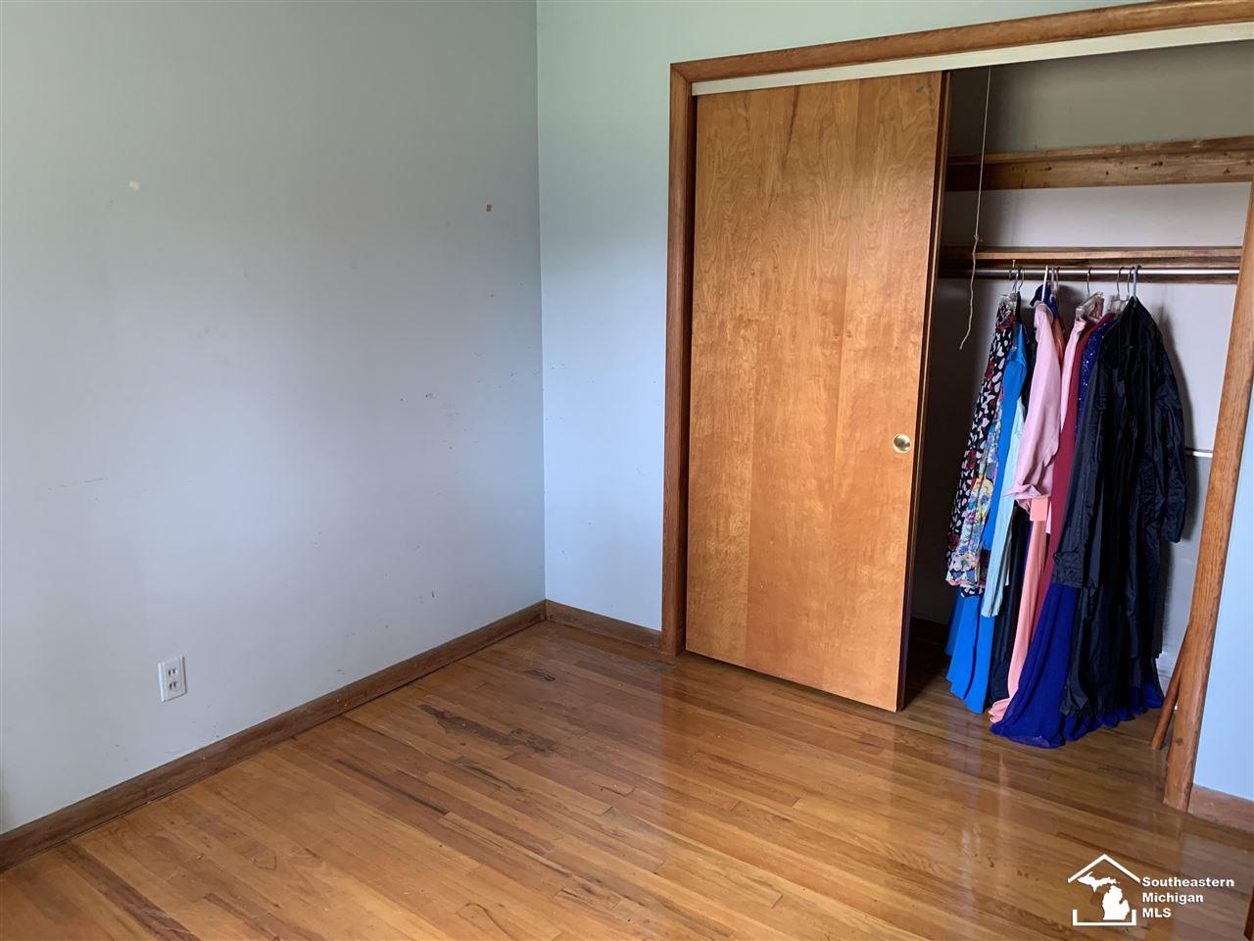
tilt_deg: -10.2
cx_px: 627
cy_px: 470
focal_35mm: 26
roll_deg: +0.1
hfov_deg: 67.3
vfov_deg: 53.1
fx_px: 942
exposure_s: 1/60
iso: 160
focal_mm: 4.25
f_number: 1.8
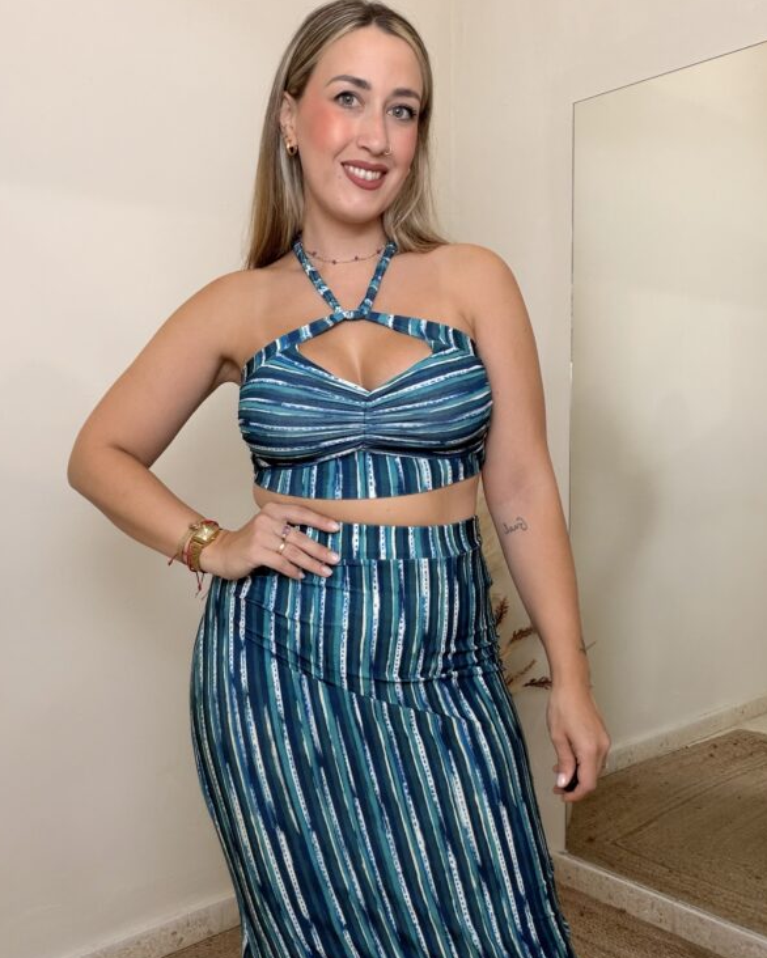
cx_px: 381
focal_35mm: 32
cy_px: 493
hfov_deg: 45.8
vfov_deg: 55.6
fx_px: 908
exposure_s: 1/50
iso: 100
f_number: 1.9
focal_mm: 2.71
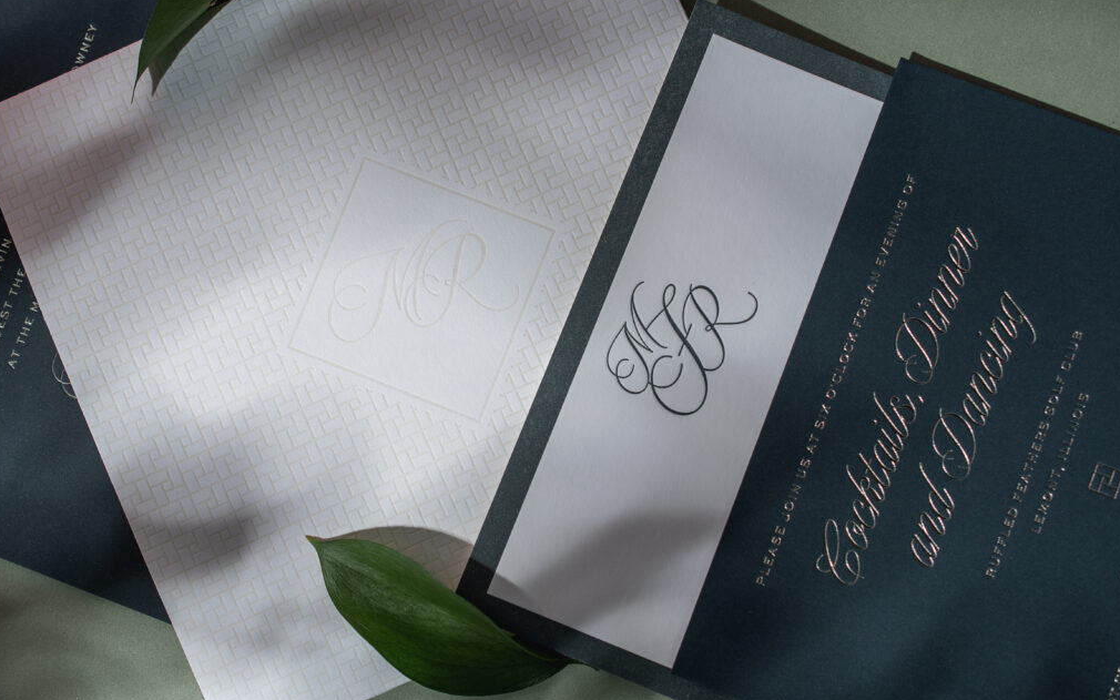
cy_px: 346
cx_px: 556
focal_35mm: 62
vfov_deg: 21.0
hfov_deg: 33.0
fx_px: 1892
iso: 100
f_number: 5.6
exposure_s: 1/250
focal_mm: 40
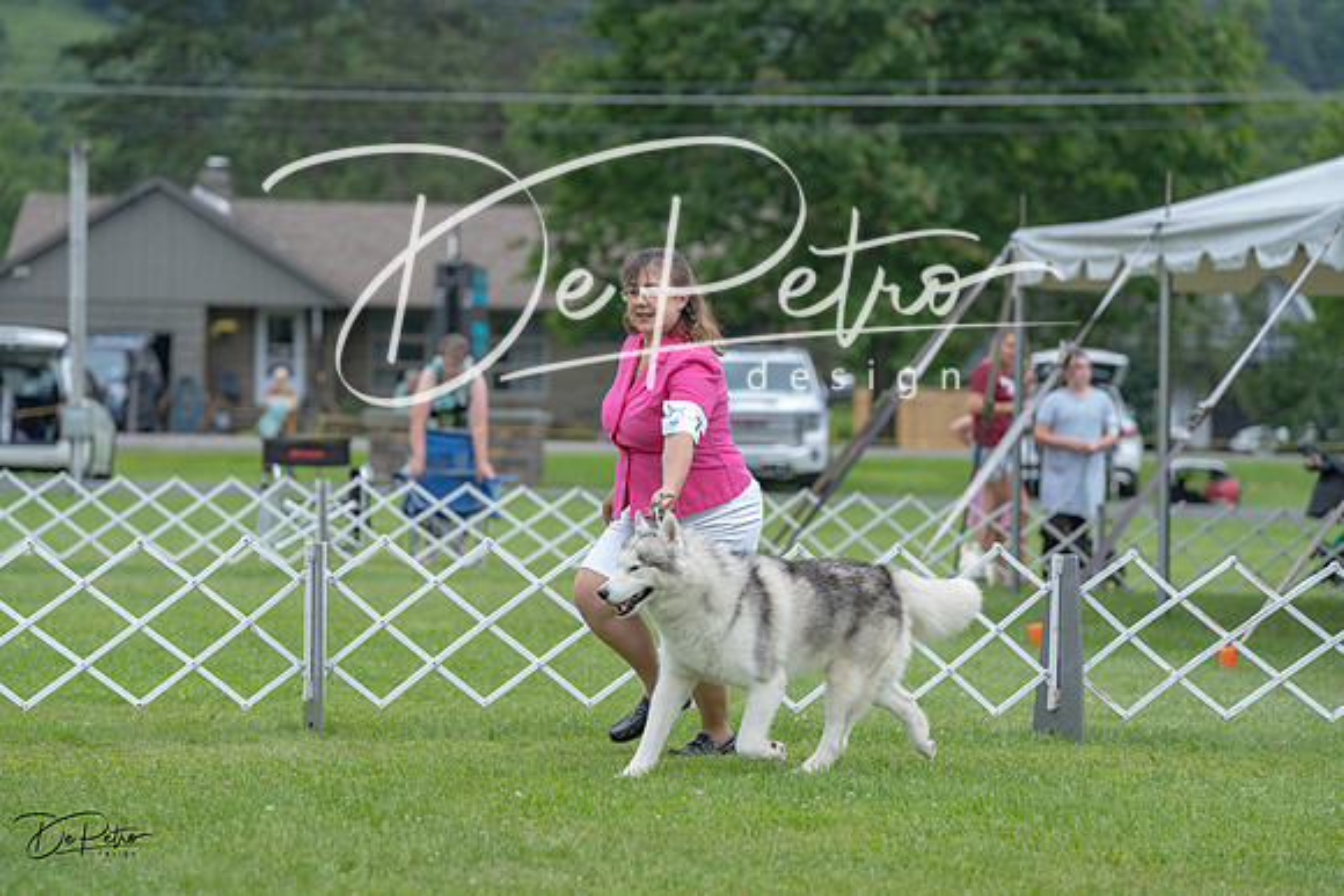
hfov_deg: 13.2
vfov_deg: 8.8
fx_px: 5825
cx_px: 672
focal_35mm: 156
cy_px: 448
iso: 400
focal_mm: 156
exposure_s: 1/1000
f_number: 4.5
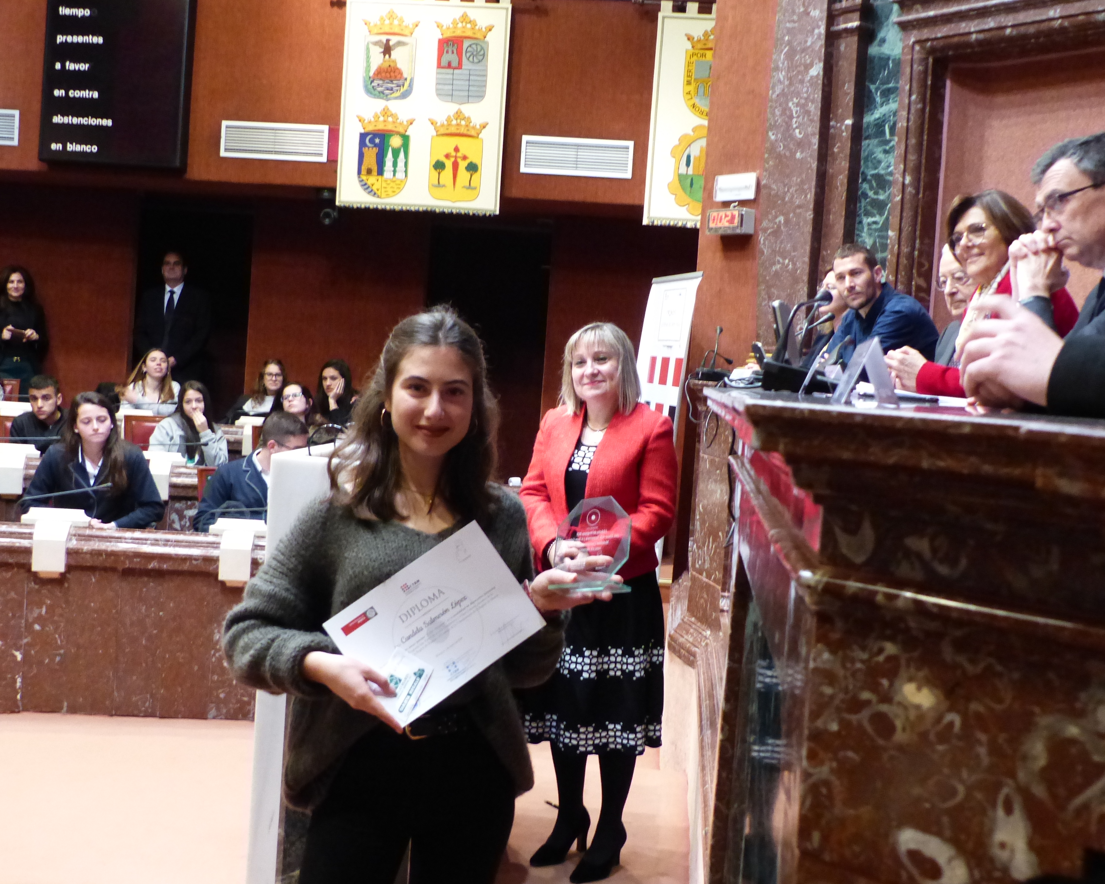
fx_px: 1308
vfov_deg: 37.3
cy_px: 442
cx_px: 569
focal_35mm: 40
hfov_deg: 45.8
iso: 800
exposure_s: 1/30
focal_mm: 6.8
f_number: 2.8
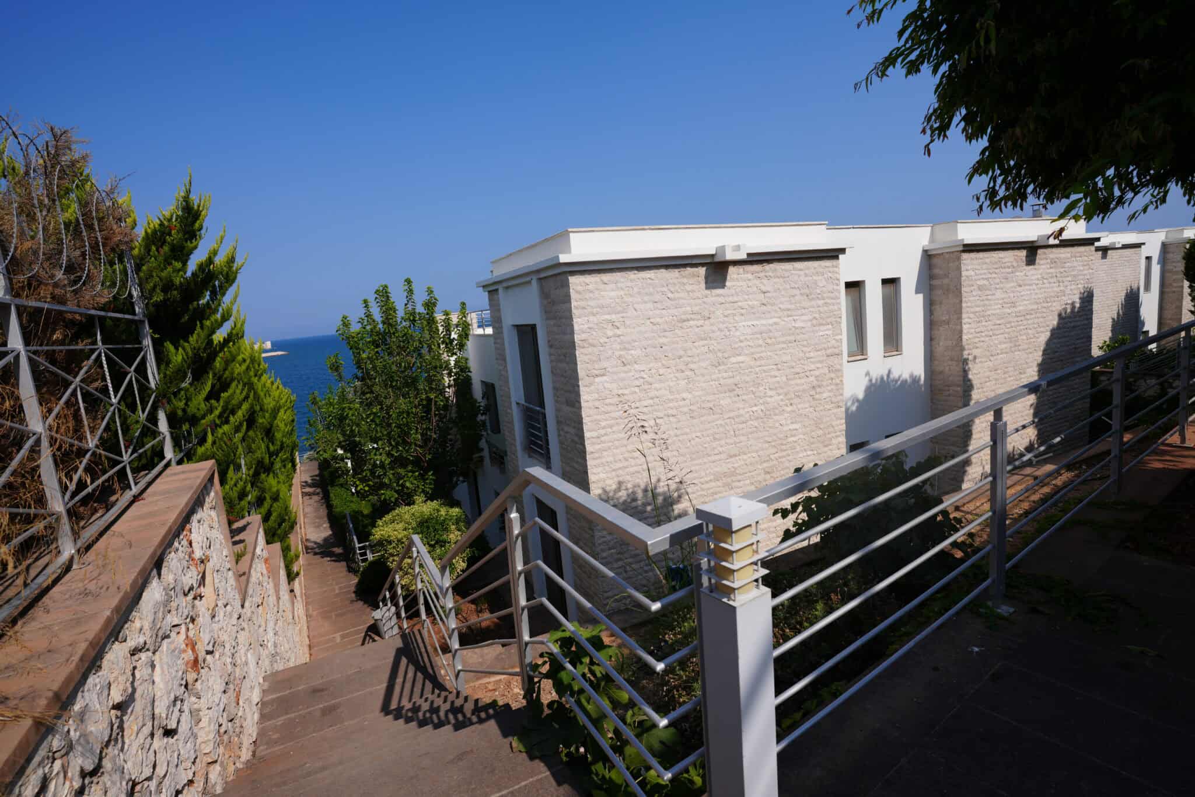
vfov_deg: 67.4
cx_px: 598
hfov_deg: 90.0
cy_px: 398
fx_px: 597
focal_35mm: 18
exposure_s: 1/250
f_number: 10
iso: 100
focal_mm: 18
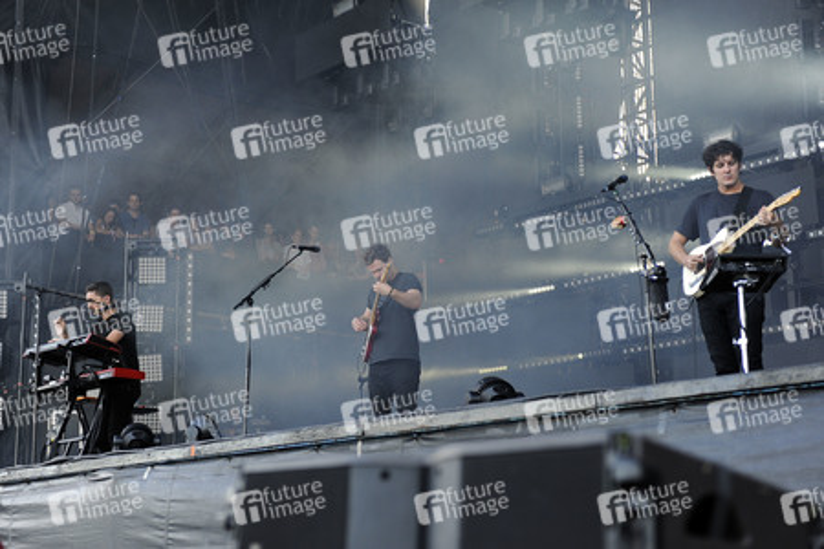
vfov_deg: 22.6
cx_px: 412
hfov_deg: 33.4
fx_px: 1373
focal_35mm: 60
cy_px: 274
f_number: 3.2
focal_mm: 60
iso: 1000
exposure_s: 1/500
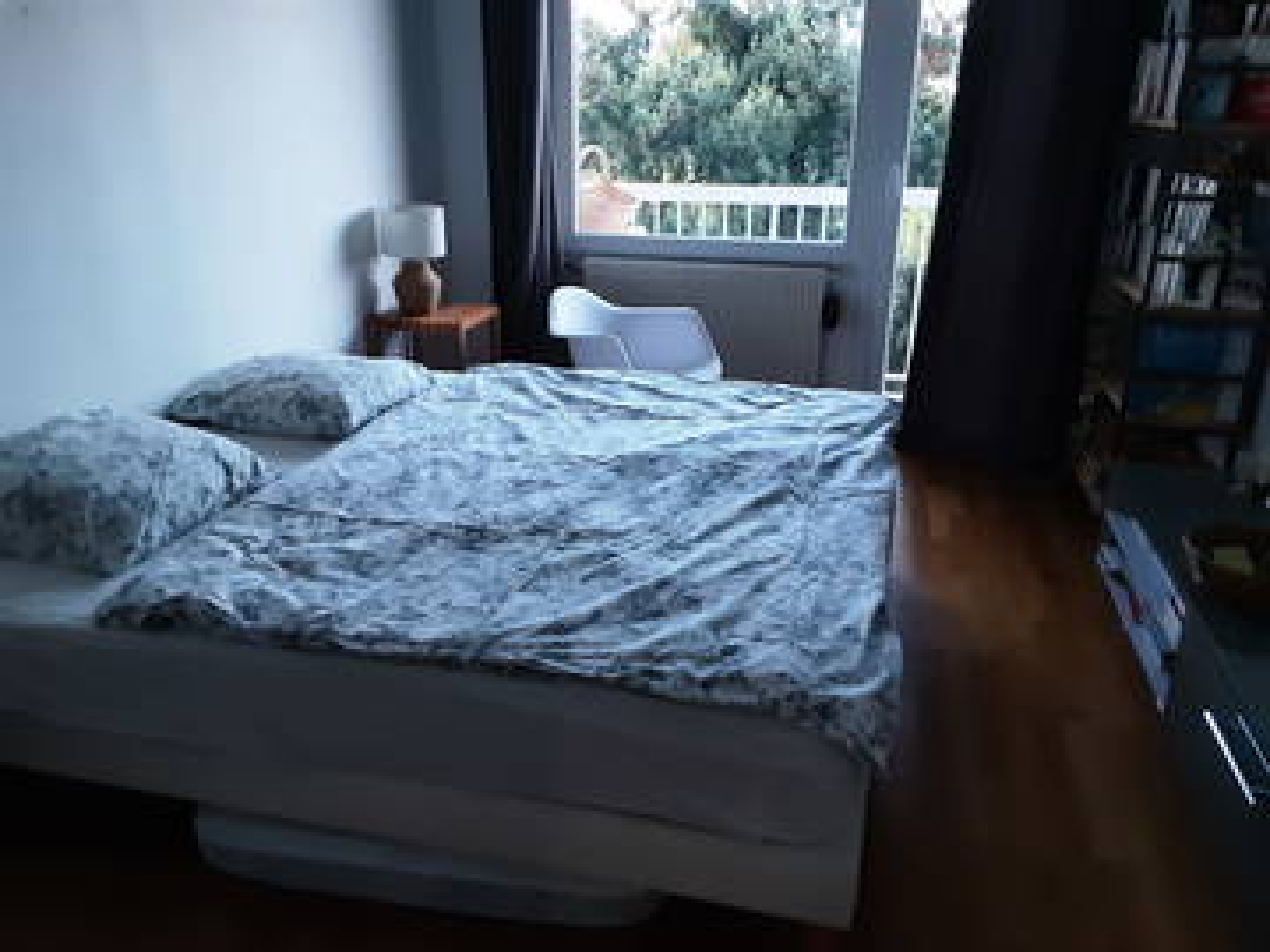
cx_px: 635
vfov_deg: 51.4
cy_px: 476
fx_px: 991
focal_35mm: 27
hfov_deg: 65.3
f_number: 1.9
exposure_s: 1/20
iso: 400
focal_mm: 2.91
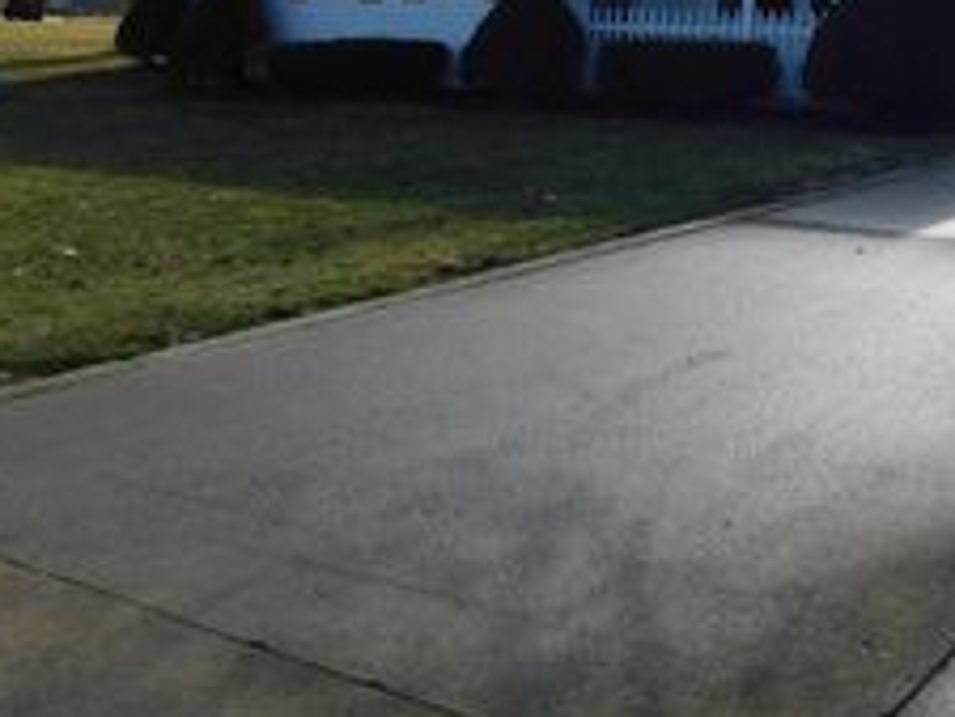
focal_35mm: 51
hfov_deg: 35.5
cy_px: 32
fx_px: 1408
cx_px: 836
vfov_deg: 27.3
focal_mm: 4
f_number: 6
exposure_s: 1/500
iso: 125
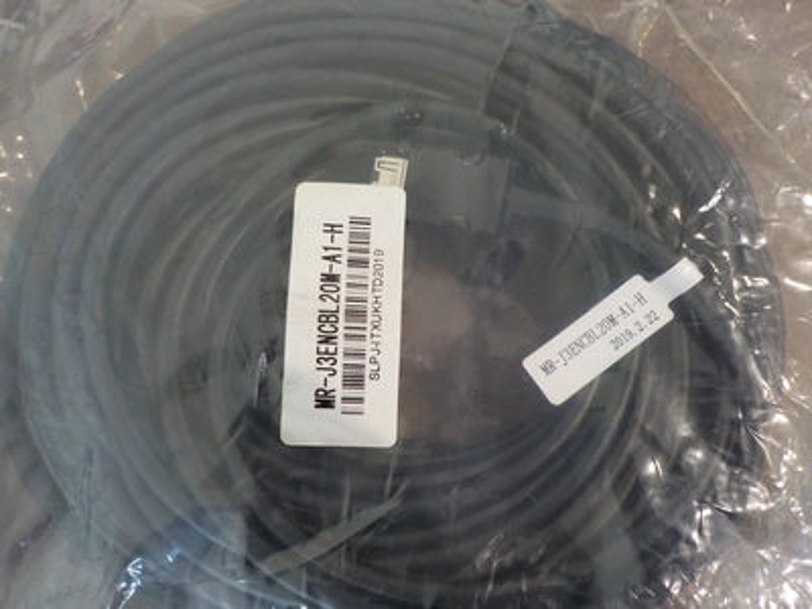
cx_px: 406
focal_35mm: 30
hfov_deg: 60.0
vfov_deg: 46.8
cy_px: 304
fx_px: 704
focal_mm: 4.1
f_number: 3.3
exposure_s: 1/30
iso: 220
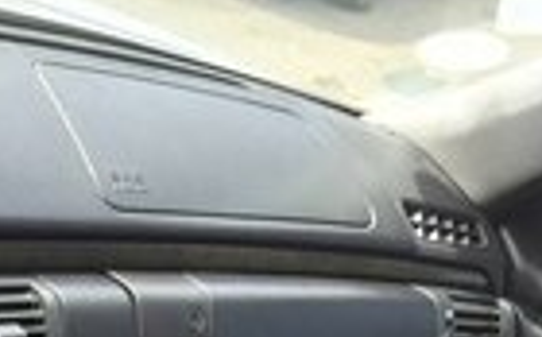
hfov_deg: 18.2
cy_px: 895
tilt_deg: -29.3
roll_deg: -18.1
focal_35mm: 109
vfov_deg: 10.0
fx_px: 1607
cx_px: -93
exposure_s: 1/225
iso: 32
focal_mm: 4.15
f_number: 2.2
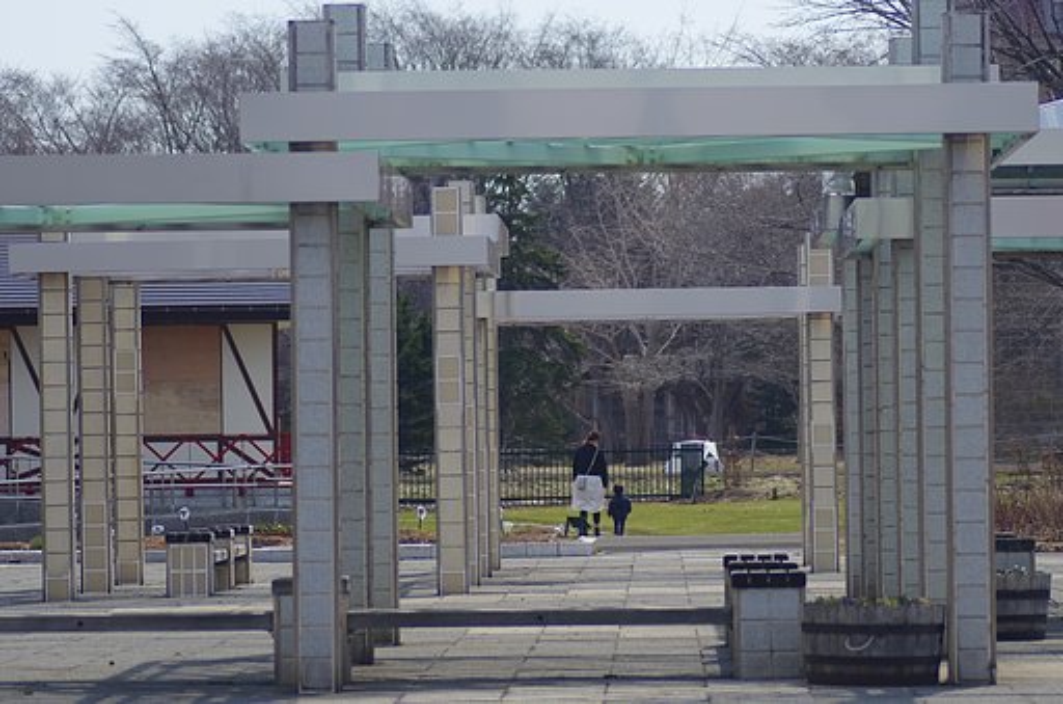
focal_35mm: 135
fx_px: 3978
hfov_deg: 15.2
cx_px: 532
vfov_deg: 10.1
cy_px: 352
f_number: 2.8
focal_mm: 90
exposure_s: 1/800
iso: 160
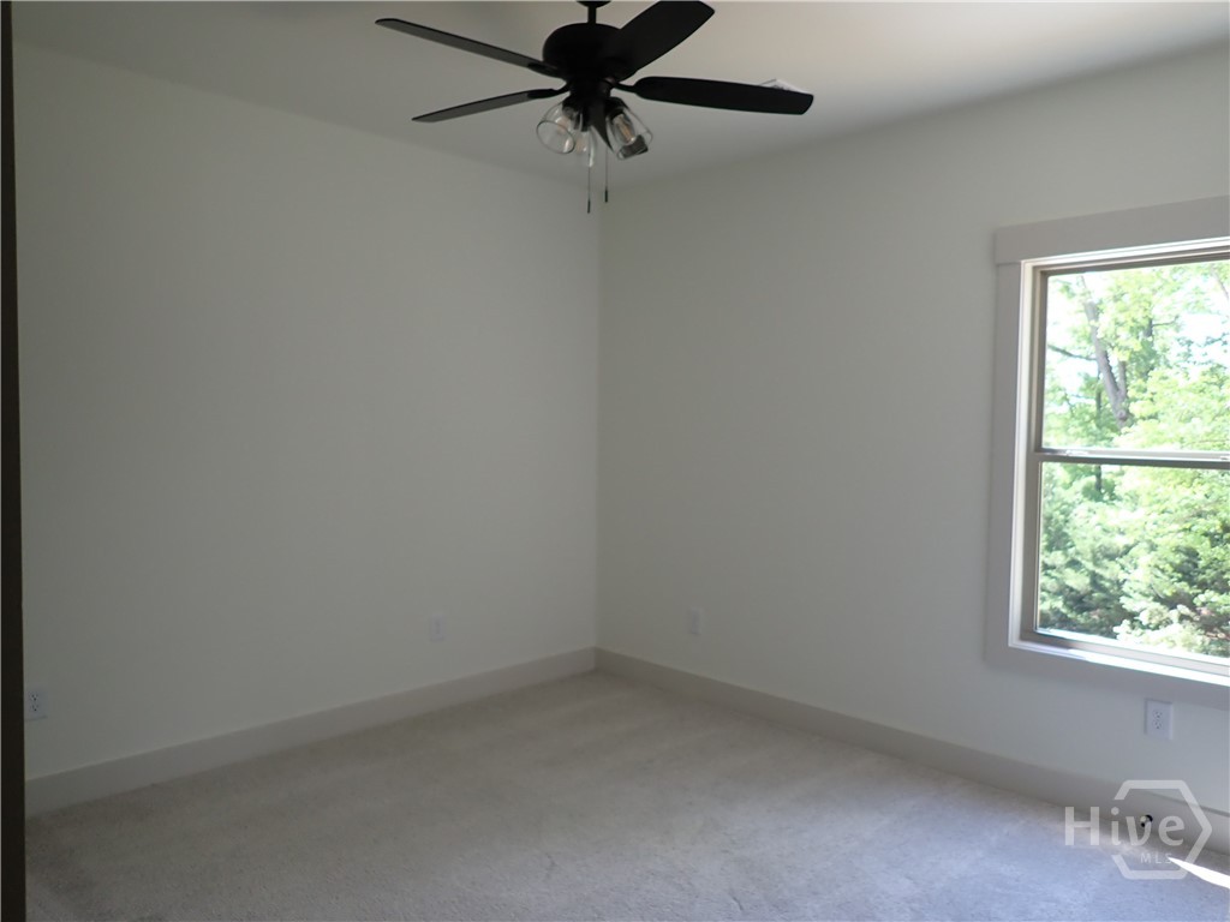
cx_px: 615
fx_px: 888
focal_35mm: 25
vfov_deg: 54.9
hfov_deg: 69.4
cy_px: 461
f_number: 2
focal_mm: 4.5
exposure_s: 1/125
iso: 160
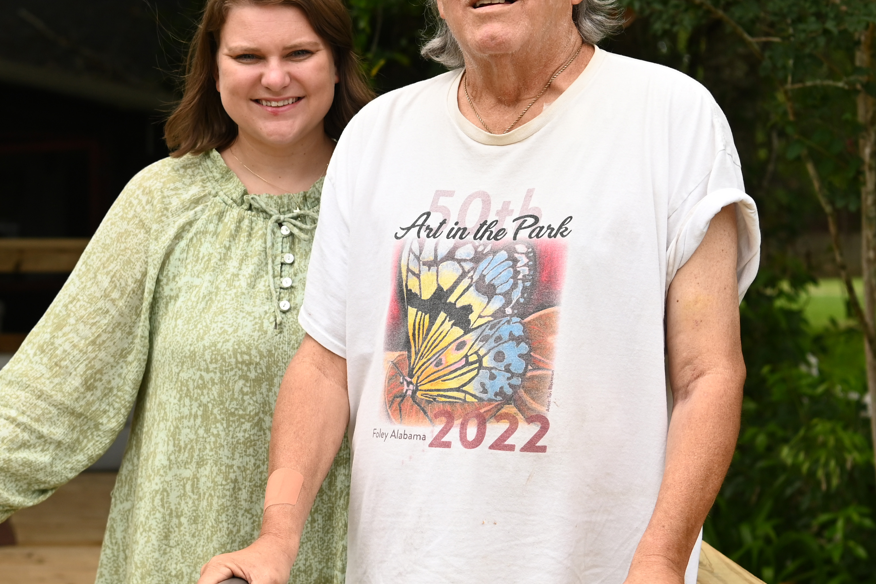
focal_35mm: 99
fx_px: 2409
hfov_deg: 20.6
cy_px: 228
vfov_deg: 13.8
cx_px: 306
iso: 320
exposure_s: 1/1600
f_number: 4
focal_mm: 50
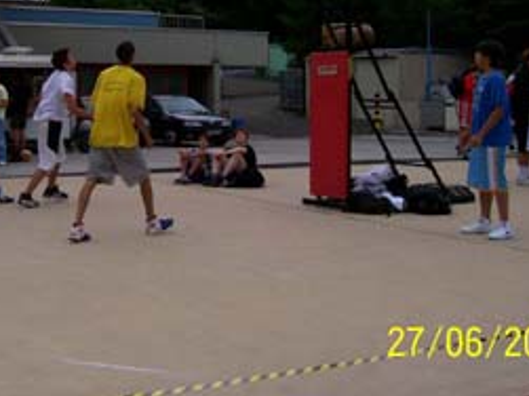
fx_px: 932
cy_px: 80
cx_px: 154
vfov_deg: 23.7
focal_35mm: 61
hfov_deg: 31.3
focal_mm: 5.6
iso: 80
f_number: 5.1
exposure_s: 1/515
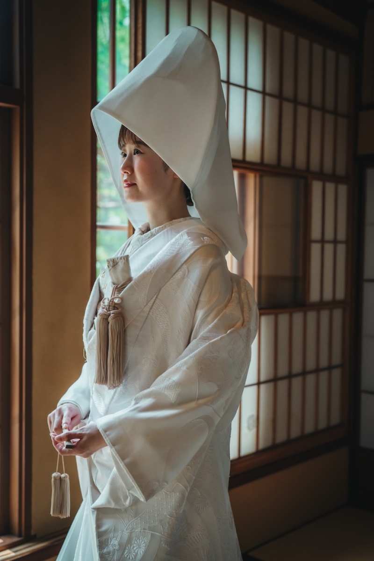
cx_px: 187
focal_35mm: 43
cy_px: 280
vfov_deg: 45.4
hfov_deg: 31.2
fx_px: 670
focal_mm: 43
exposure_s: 1/800
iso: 640
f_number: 3.2
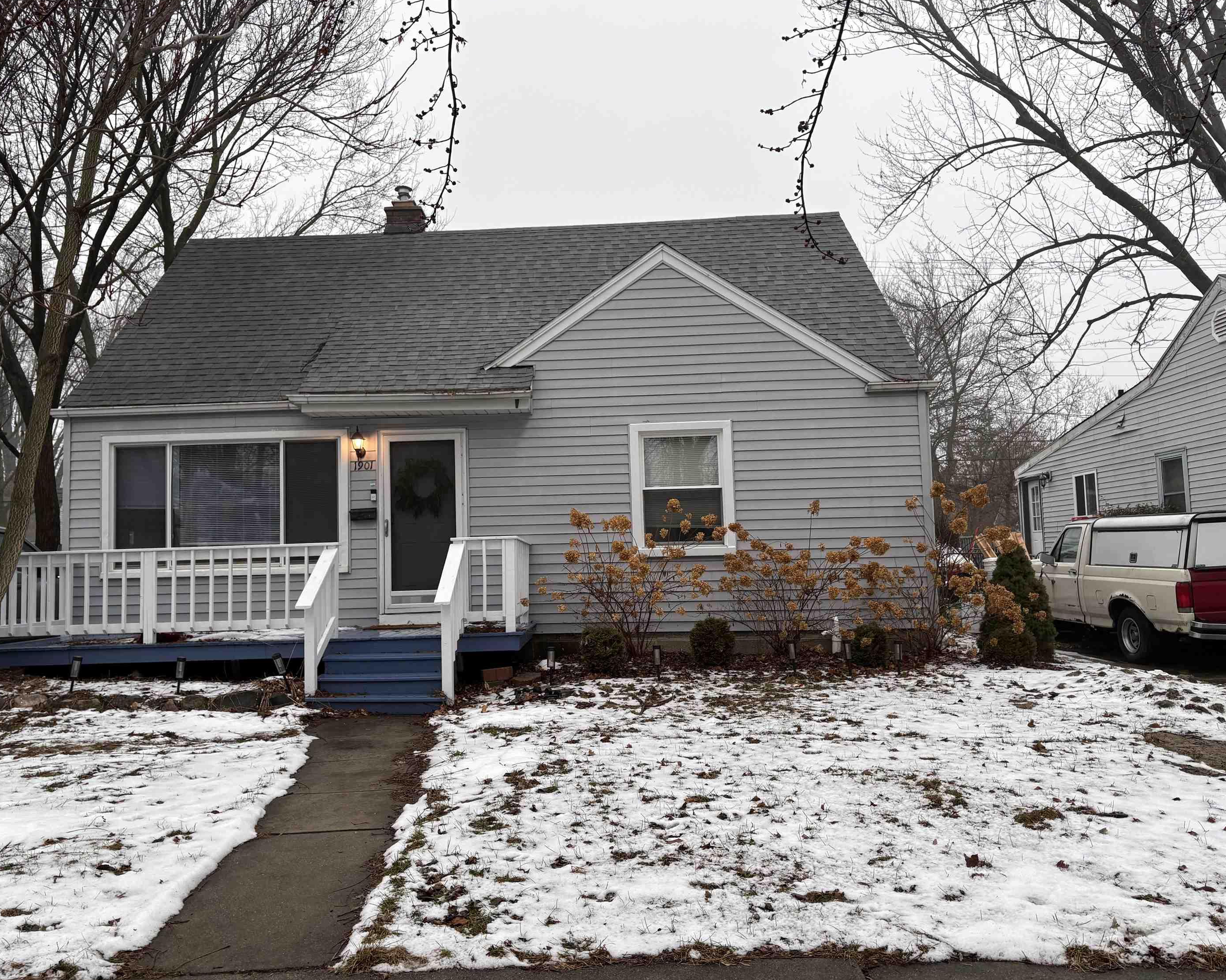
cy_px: 487
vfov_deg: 51.5
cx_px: 554
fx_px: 1016
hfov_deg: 62.1
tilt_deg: +4.2
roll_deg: +1.4
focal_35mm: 28
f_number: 1.6
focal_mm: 5.96
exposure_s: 1/122
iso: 50
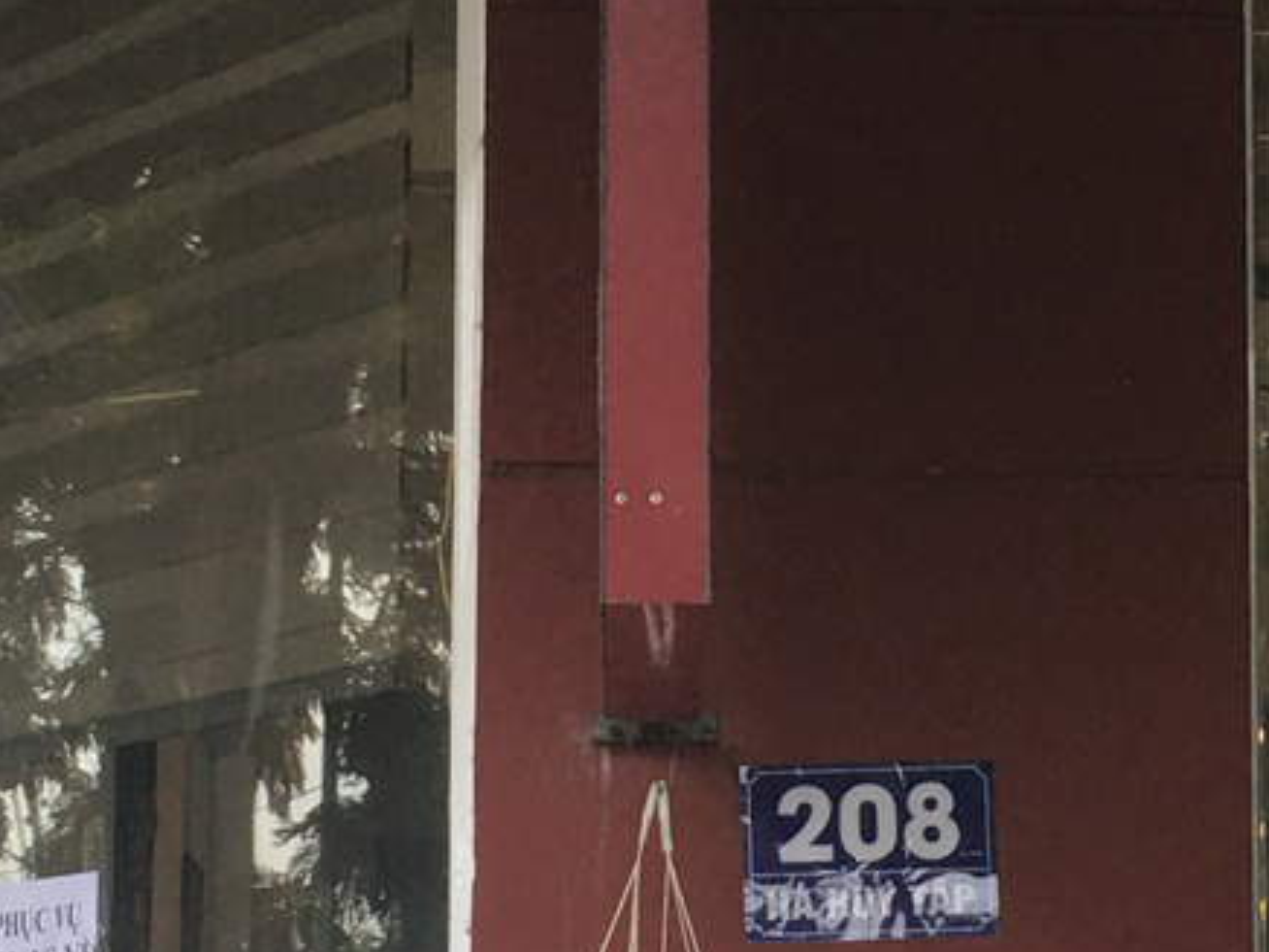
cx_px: 716
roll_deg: -0.5
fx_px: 4876
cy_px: 774
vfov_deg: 11.1
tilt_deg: +9.3
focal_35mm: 133
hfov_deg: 14.8
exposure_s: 1/33
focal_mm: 4.15
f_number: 2.2
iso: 25
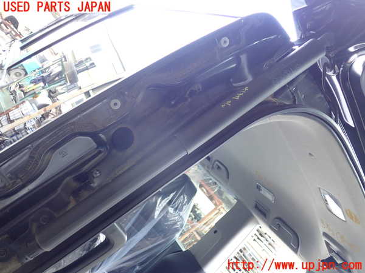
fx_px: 316
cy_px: 136
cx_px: 182
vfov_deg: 46.8
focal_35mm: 30
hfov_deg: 60.0
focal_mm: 5.4
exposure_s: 1/40
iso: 200
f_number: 2.3
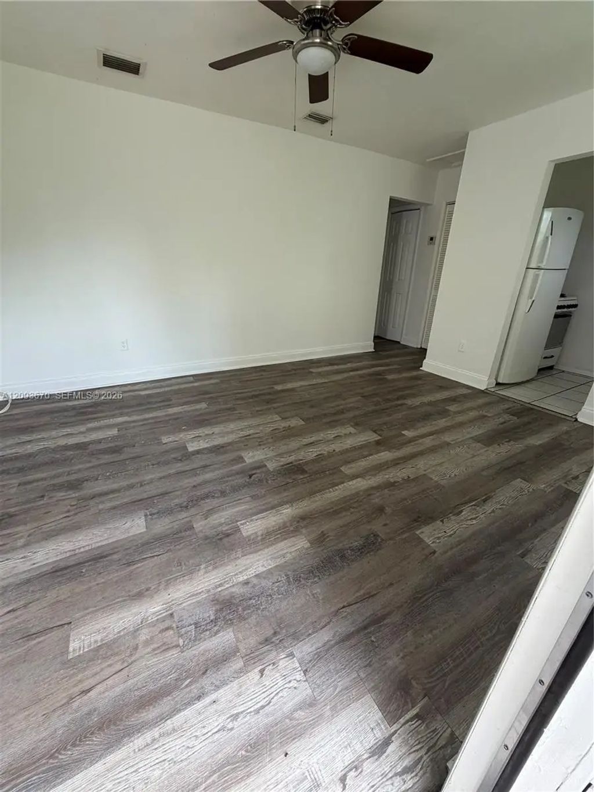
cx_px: 297
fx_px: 320
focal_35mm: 14
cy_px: 396
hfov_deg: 85.7
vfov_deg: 102.1
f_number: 2.2
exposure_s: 1/121
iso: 160
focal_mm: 2.22
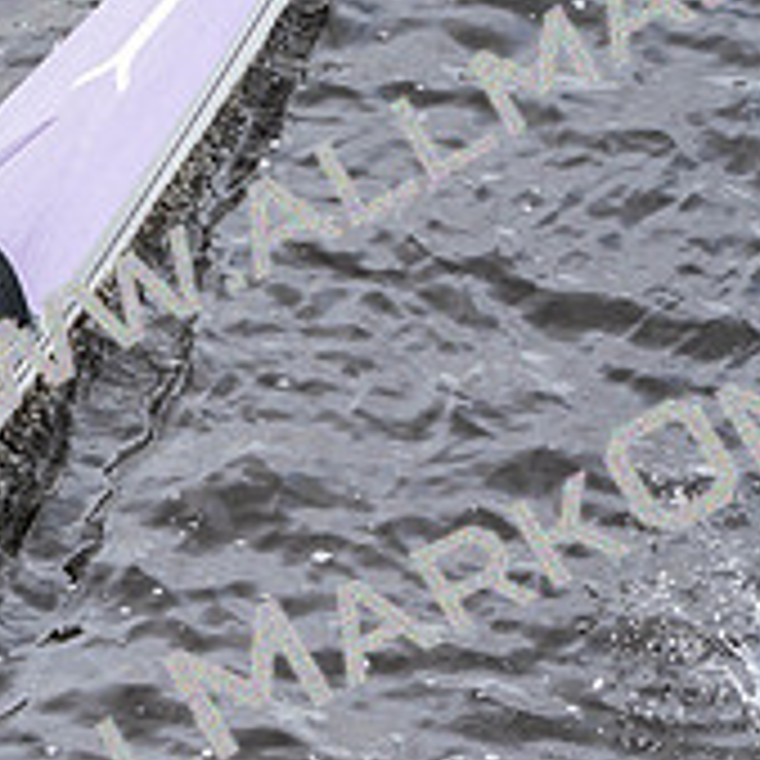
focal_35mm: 584
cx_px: -508
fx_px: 14506
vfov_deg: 3.0
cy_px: 564
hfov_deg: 3.0
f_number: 2.8
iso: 400
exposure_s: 1/2000
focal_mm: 200
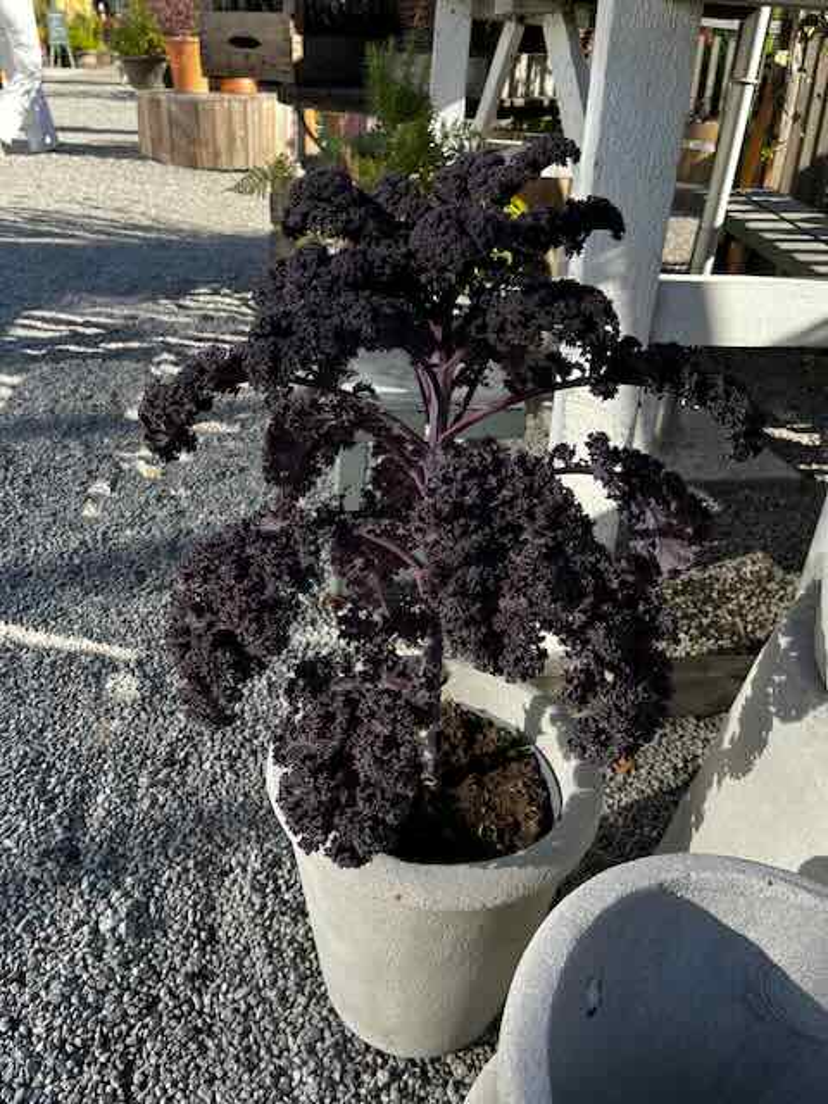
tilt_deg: -31.8
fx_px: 829
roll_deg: +0.2
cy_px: 552
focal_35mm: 26
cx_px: 414
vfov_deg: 67.3
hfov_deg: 53.1
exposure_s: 1/547
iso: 50
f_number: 1.6
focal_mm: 5.1
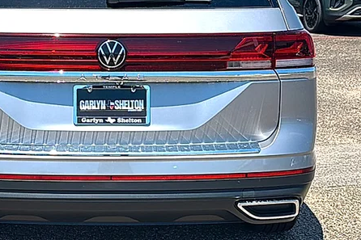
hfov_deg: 32.1
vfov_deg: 21.8
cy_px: 90
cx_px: 117
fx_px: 621
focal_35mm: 62
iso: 80
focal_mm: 6.86
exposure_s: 1/4808
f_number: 1.78
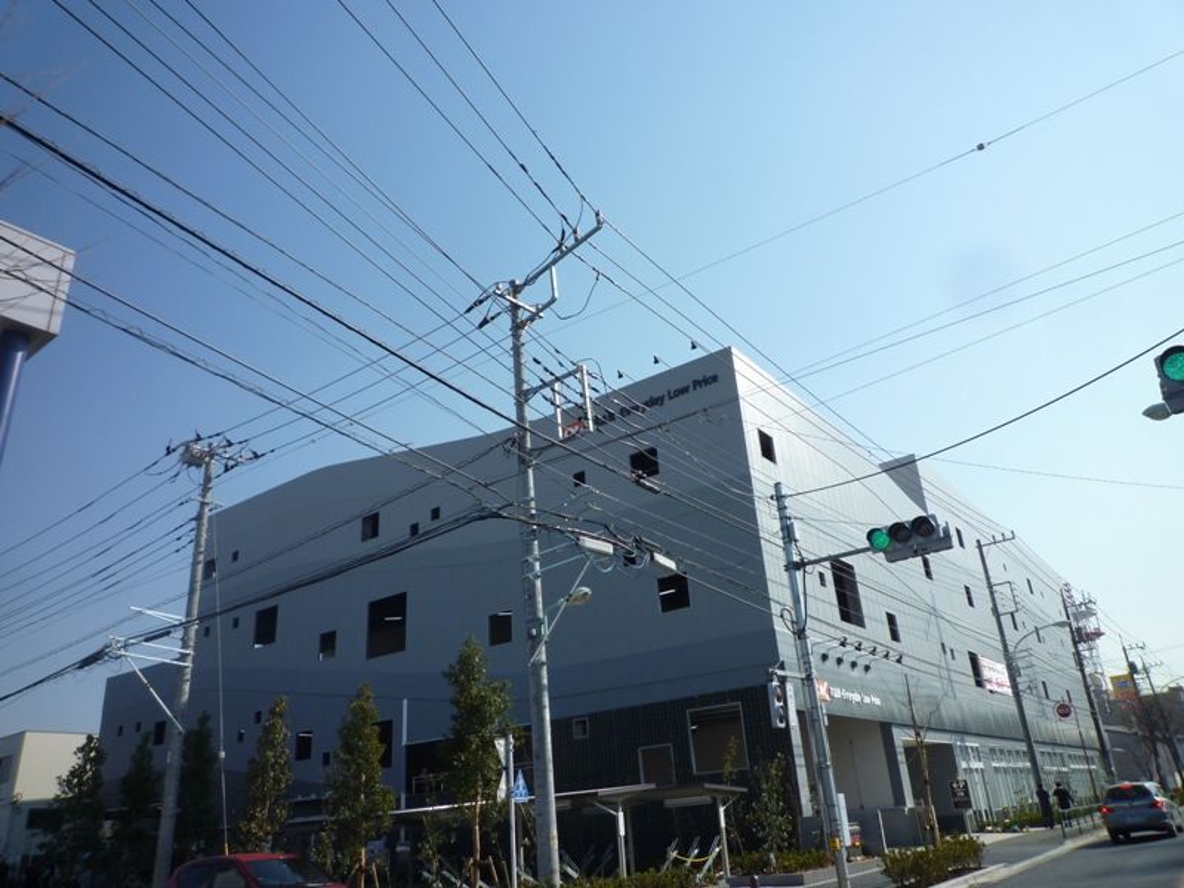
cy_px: 444
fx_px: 855
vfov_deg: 54.9
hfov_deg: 69.4
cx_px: 592
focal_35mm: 25
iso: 80
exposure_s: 1/800
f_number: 4
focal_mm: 4.4
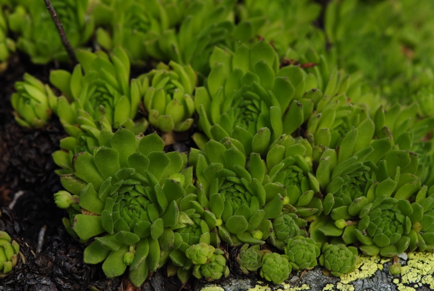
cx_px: 217
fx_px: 1539
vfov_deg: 10.8
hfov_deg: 16.0
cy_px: 146
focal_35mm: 128
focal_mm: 85
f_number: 7.1
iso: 200
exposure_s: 1/160
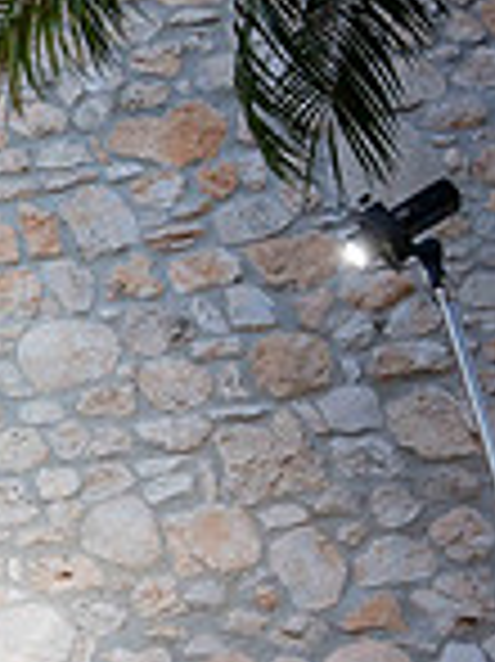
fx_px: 1451
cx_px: -806
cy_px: 597
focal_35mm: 76
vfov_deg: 24.9
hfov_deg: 12.8
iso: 125
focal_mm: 20
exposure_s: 1/500
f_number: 2.8
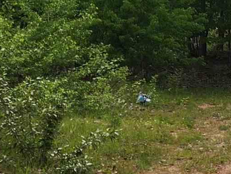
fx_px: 928
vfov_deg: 10.7
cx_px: 584
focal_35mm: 139
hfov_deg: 11.4
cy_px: 66
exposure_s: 1/1718
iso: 20
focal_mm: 5.4
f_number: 1.8
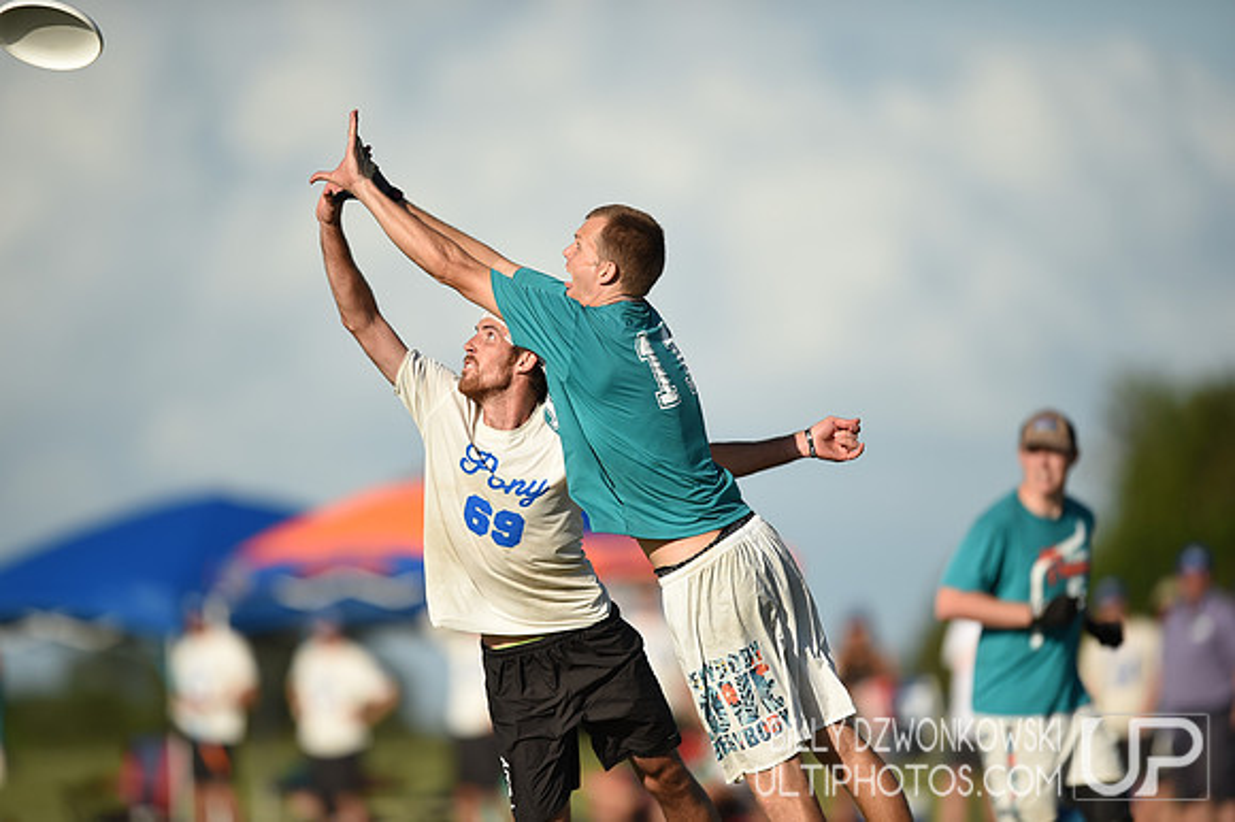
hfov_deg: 5.2
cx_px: 618
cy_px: 411
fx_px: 13714
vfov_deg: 3.4
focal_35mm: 400
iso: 125
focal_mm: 400
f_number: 2.8
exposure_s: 1/3200
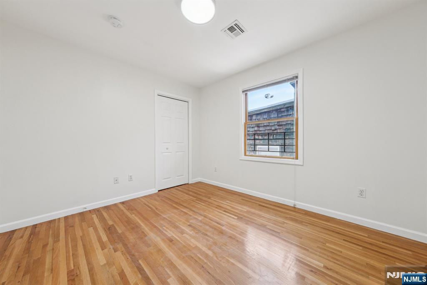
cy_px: 142
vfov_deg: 90.0
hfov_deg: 112.6
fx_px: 142
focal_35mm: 12
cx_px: 214
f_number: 8
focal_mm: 8
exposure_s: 1/10
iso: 250
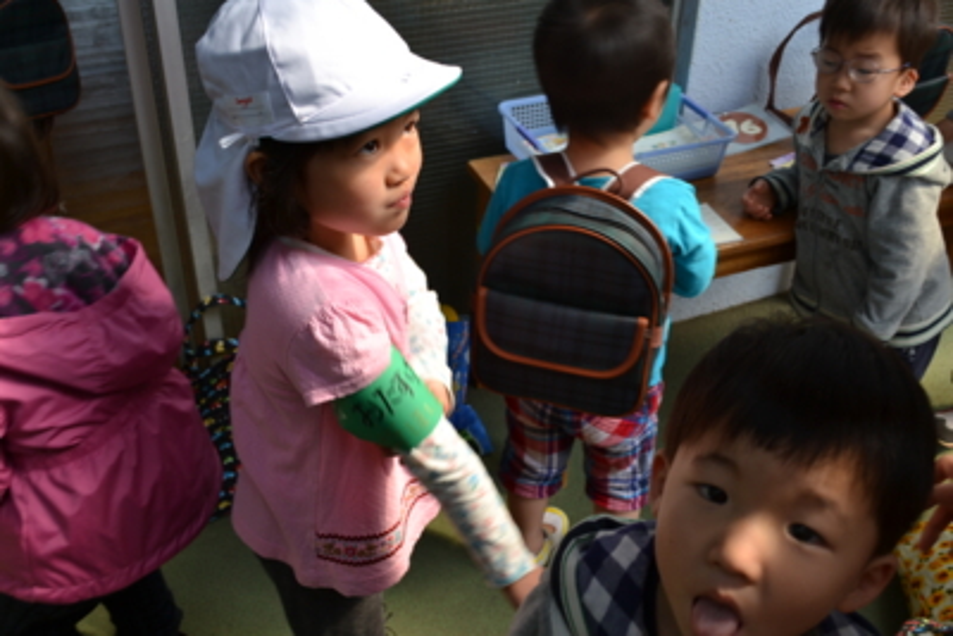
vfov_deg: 36.9
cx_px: 476
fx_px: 953
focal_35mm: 36
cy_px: 318
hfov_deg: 53.1
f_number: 5.6
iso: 100
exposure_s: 1/50
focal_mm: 24
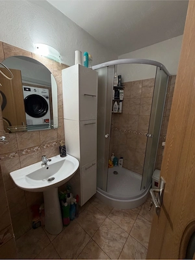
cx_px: 98
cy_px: 130
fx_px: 105
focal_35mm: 14
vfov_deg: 102.1
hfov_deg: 85.7
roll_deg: -1.8
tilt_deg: -11.6
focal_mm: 2.22
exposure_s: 1/100
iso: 160
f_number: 2.2
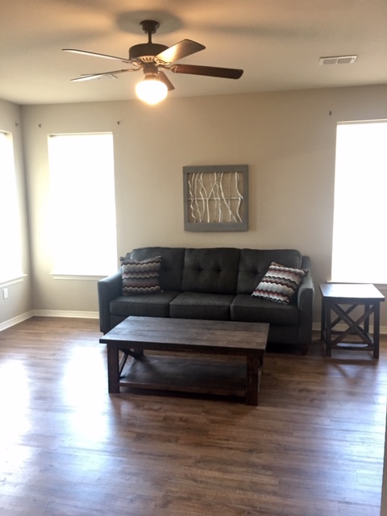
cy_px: 258
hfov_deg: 48.2
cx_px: 194
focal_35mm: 29
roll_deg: +1.3
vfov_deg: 61.7
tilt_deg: -8.0
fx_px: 432
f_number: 2.2
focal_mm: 4.15
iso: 64
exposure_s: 1/15
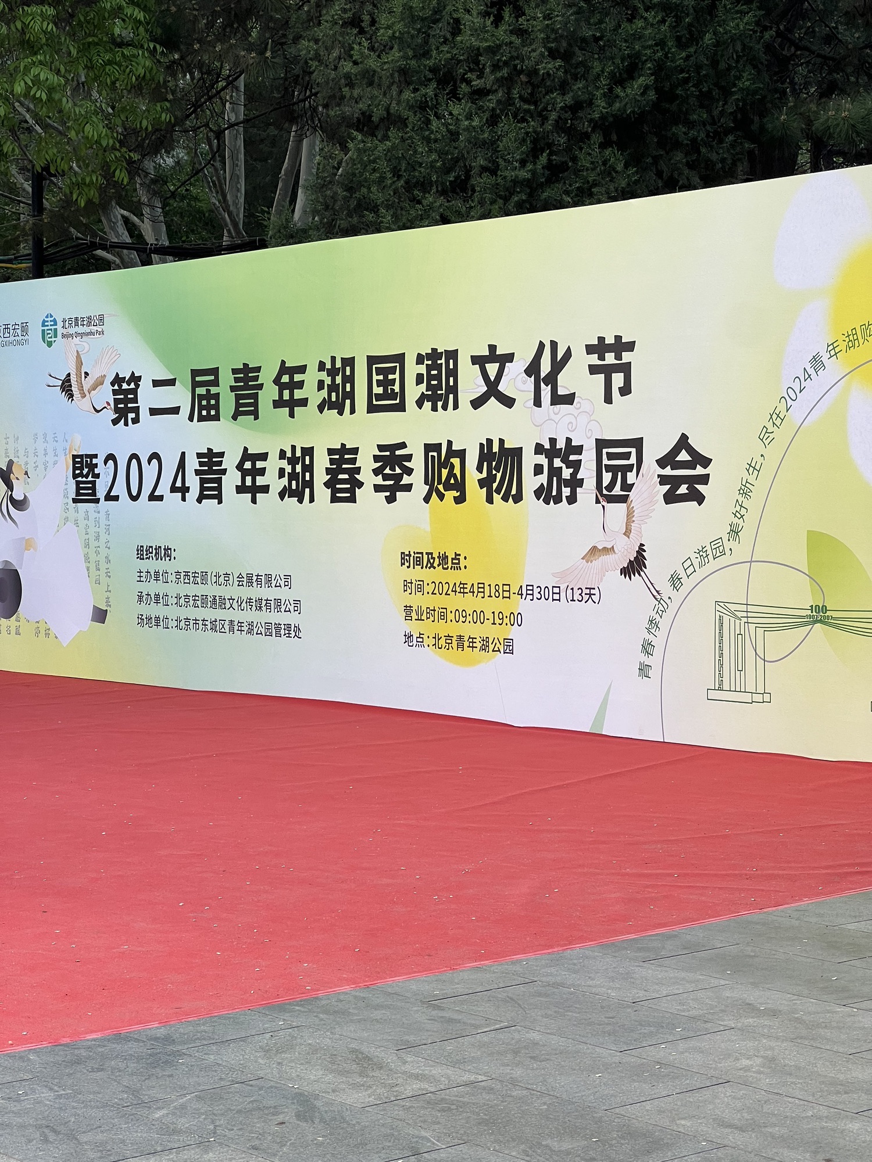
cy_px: 581
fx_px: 2586
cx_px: 436
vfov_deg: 25.3
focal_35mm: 77
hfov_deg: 19.1
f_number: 2.8
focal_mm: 9
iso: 40
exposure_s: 1/99
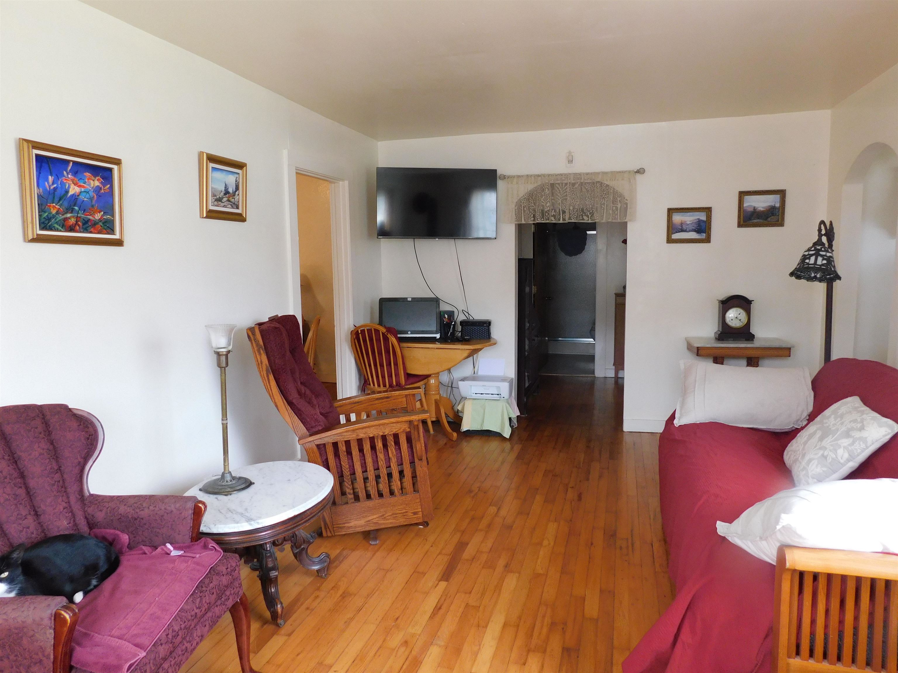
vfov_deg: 56.8
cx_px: 449
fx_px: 623
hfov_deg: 71.6
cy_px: 336
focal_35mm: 24
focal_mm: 4.1
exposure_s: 1/30
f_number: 3
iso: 220
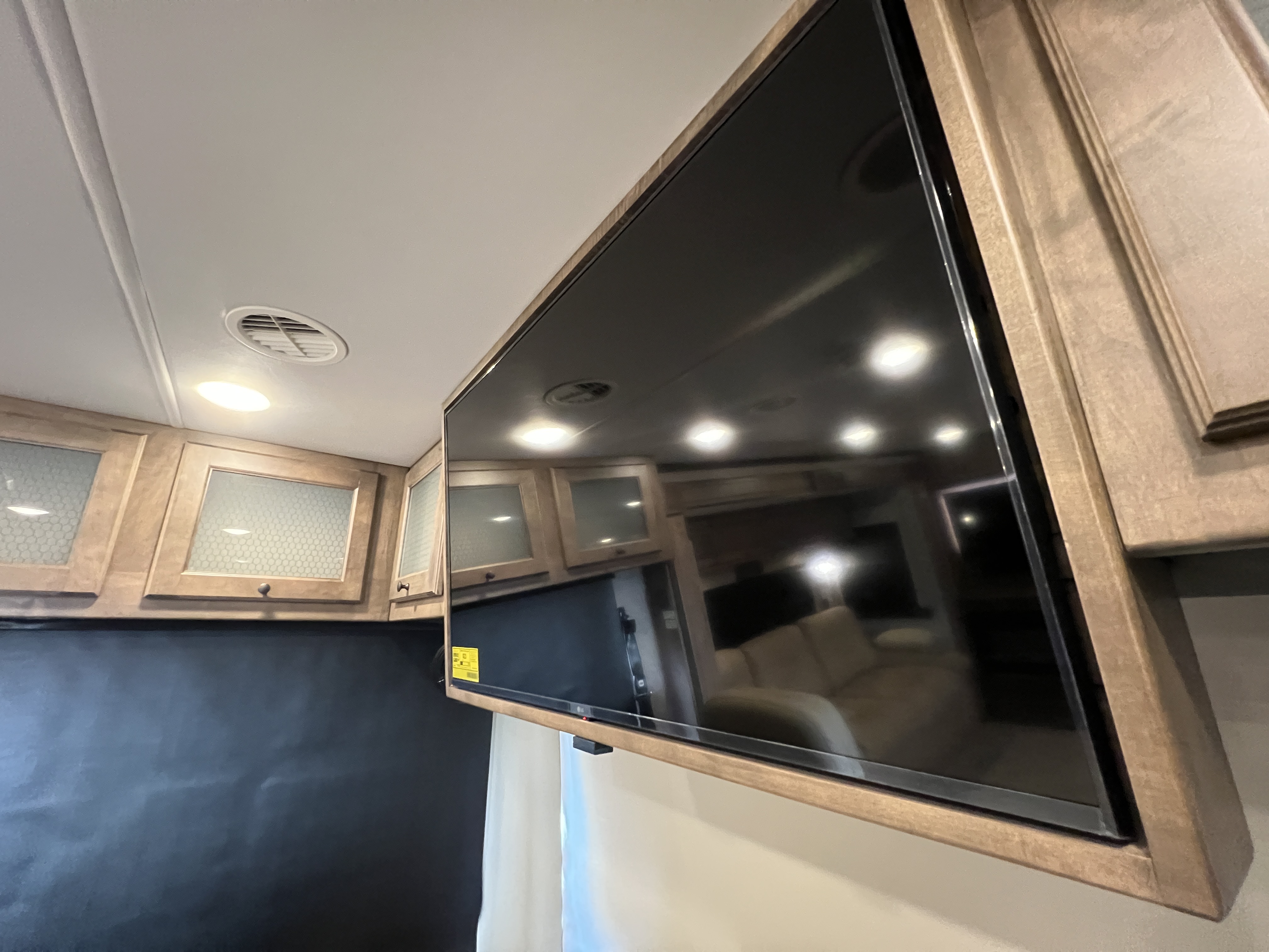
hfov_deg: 106.2
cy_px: 476
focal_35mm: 13
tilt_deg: +18.2
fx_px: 477
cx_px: 634
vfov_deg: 89.9
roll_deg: +1.5
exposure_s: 1/30
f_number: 1.8
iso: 1000
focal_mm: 1.57
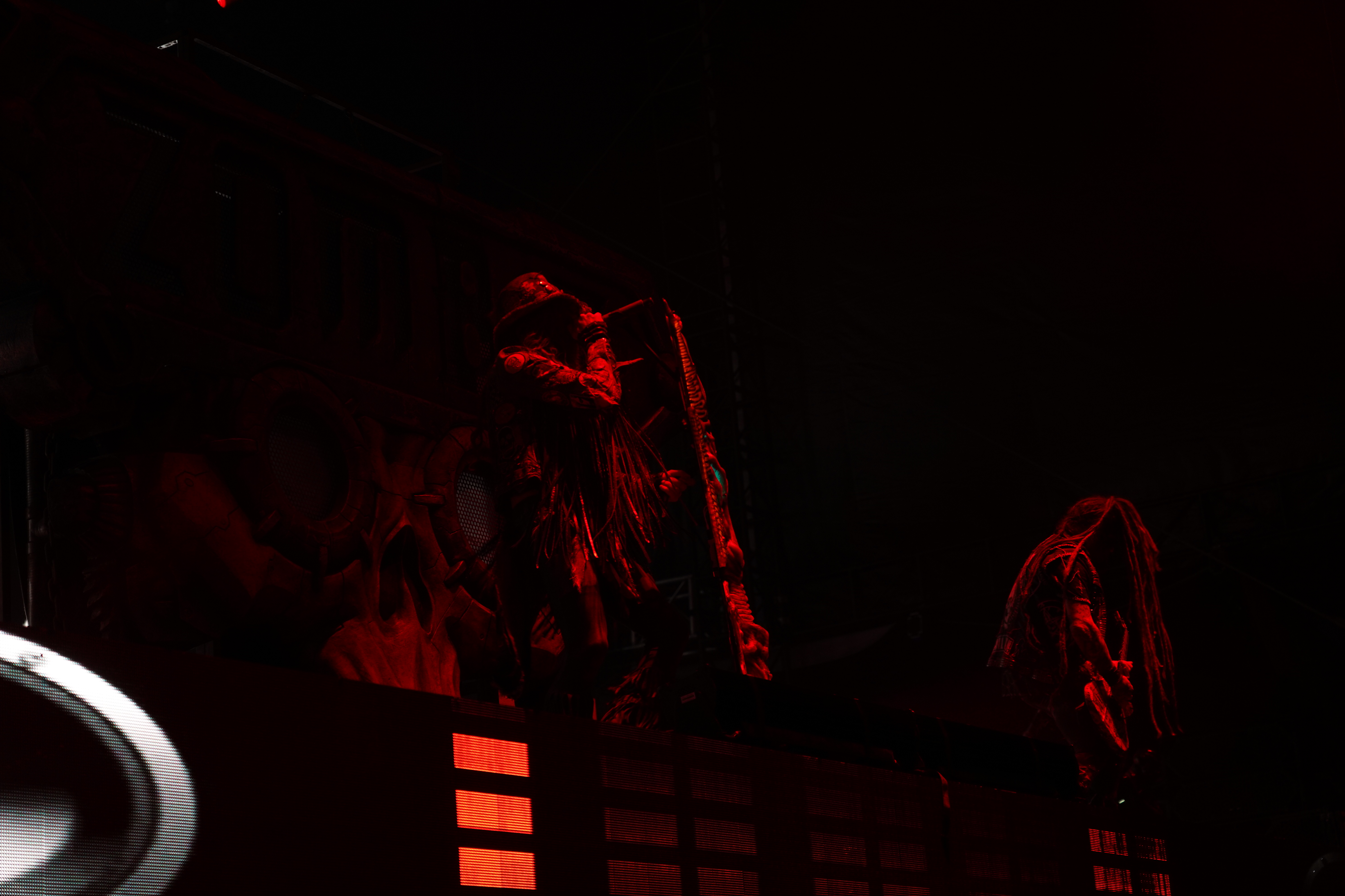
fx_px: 2428
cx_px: 672
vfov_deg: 20.9
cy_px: 448
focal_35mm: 65
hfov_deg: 31.0
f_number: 4
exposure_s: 1/80
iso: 400
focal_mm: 65
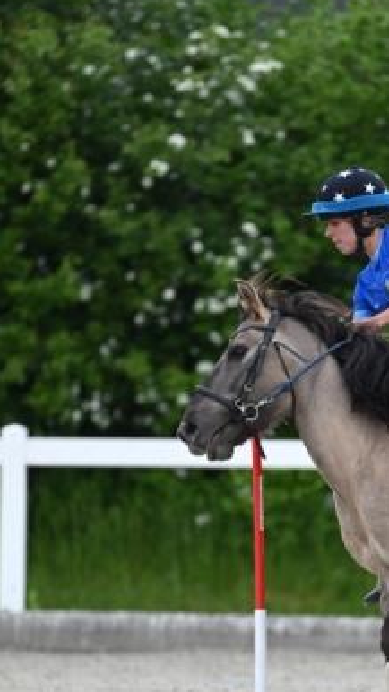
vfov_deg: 3.3
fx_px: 11943
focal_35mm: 651
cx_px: 298
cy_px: 489
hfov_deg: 1.9
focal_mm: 400
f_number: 5.6
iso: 1000
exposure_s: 1/1250
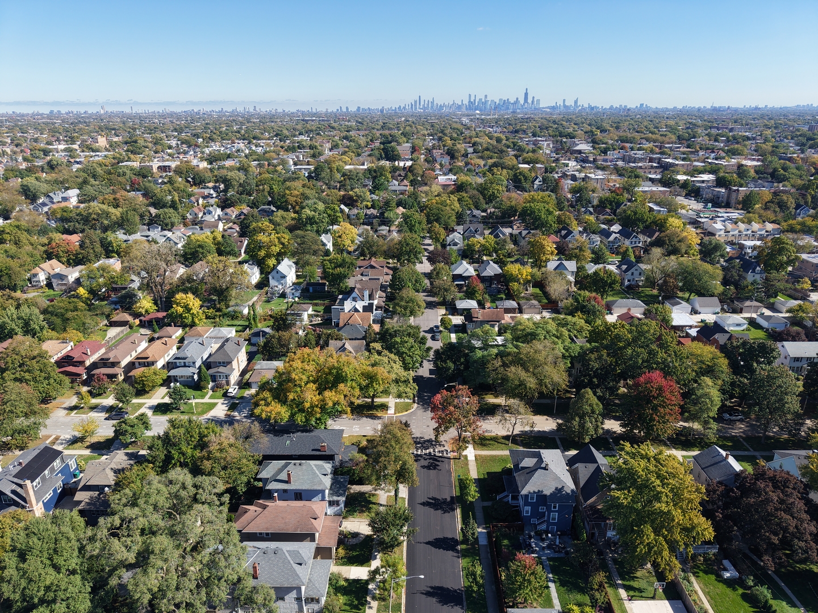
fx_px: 567
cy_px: 306
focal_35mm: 24
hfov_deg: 71.6
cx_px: 409
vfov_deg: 56.8
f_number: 1.8
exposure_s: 1/3200
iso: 200
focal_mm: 8.67
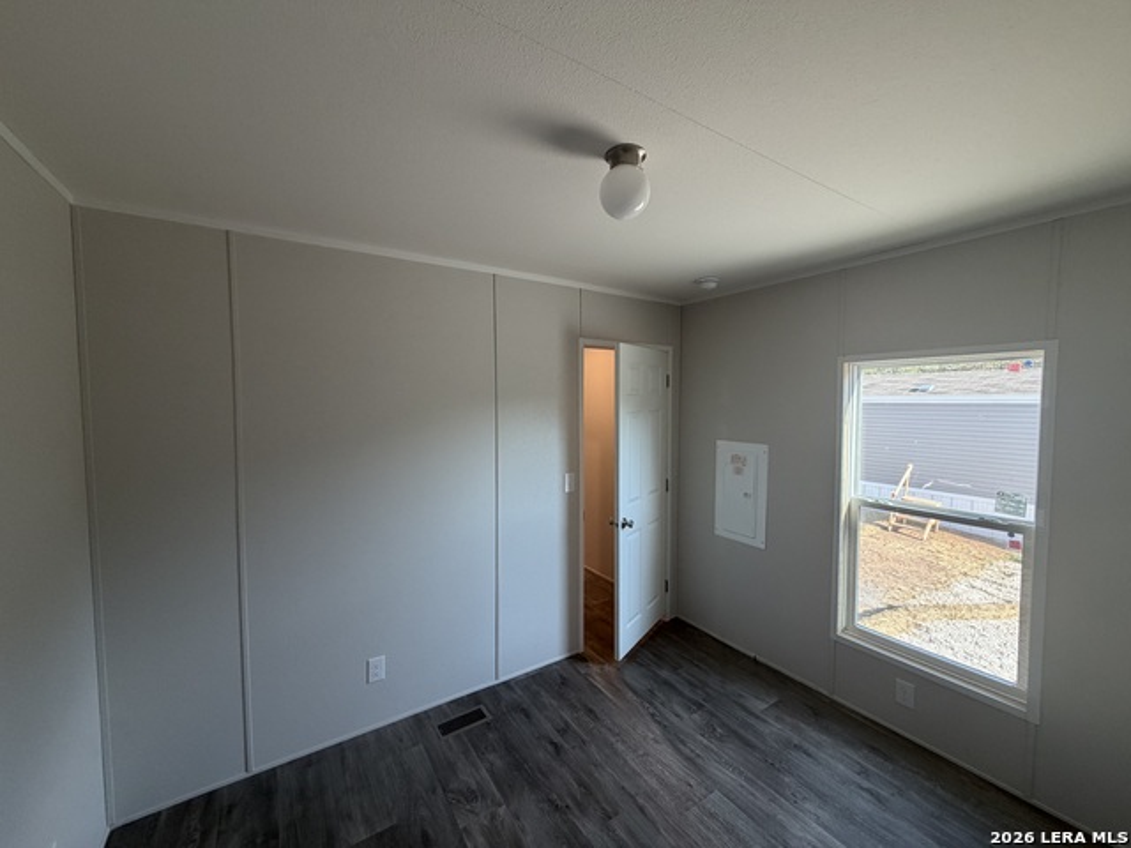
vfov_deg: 85.7
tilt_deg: -3.1
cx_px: 566
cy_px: 424
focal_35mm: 14
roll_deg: +0.0
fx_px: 457
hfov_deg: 102.1
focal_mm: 2.22
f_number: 2.2
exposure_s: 1/120
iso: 160
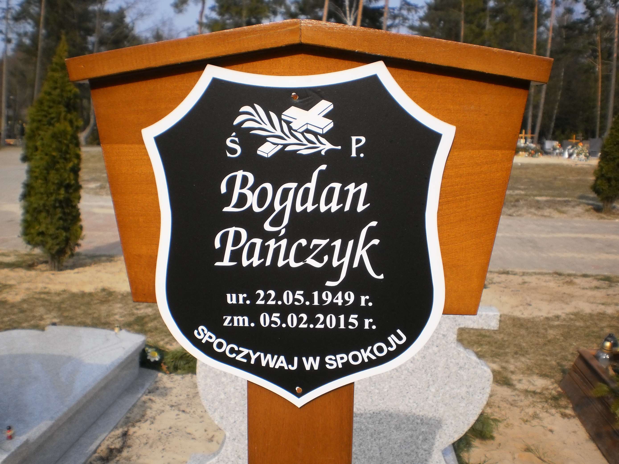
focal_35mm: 36
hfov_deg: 51.4
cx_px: 310
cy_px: 232
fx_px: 644
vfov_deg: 39.7
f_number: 4.6
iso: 100
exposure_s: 1/500
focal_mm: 6.3
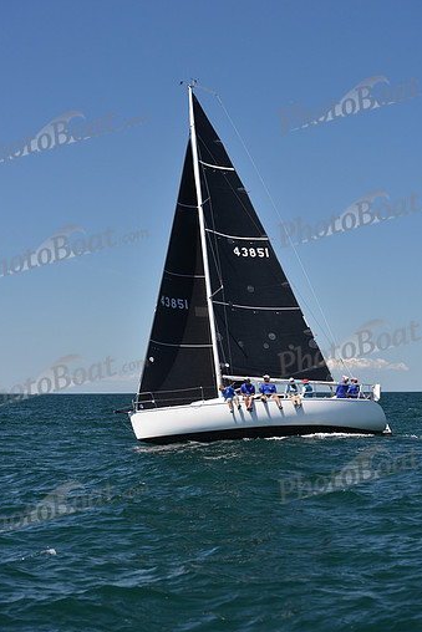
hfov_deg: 17.1
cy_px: 299
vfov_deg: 25.4
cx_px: 213
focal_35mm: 80
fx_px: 1406
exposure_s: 1/800
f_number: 5
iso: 250
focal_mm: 70
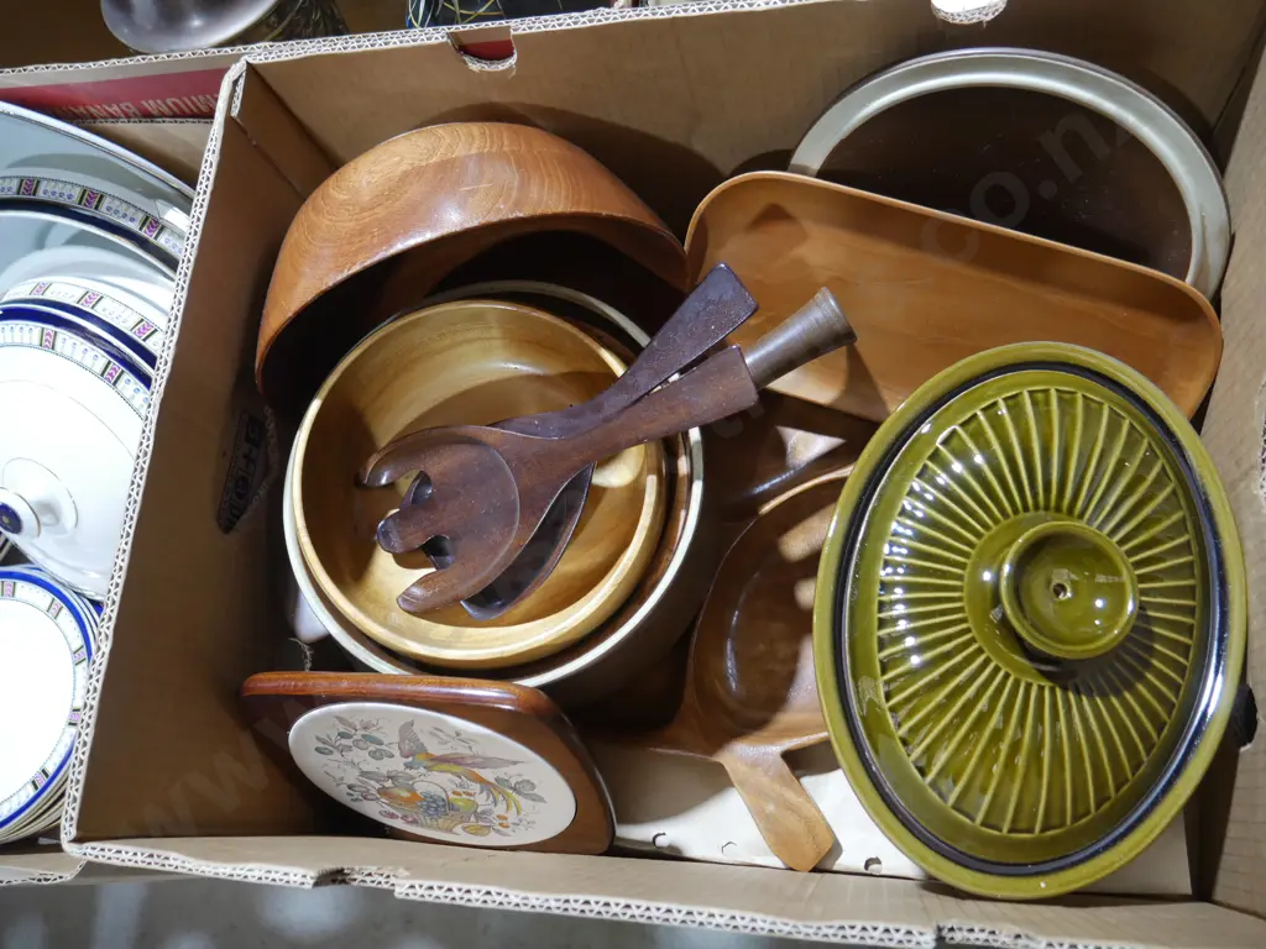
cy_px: 474
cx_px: 633
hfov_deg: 60.0
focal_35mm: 30
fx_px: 1097
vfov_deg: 46.8
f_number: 3.6
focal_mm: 15
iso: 500
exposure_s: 1/60
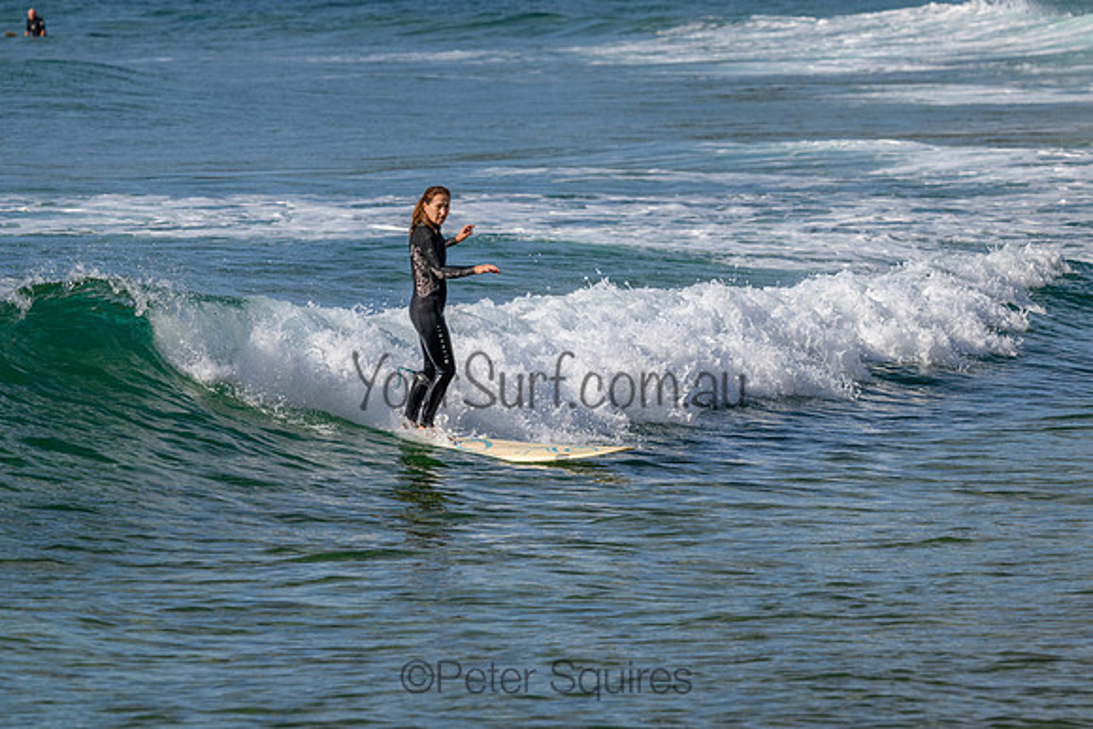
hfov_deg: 4.6
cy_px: 364
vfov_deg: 3.1
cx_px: 546
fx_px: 13665
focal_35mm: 450
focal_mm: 450
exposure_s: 1/2000
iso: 1000
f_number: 11
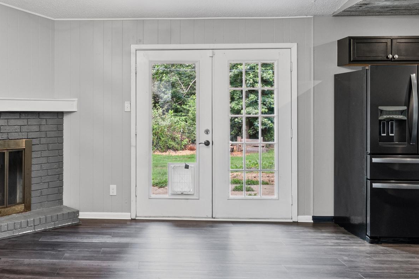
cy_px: 108
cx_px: 128
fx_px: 442
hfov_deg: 49.5
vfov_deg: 34.9
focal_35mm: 38
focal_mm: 12
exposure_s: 1/1.25
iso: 250
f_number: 9
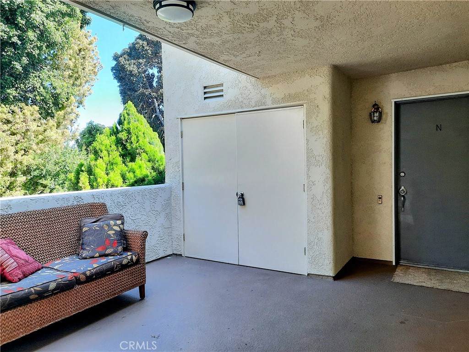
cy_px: 176
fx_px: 339
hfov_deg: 69.4
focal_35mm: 25
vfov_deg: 54.9
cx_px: 234
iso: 50
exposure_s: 1/480
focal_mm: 4.6
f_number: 2
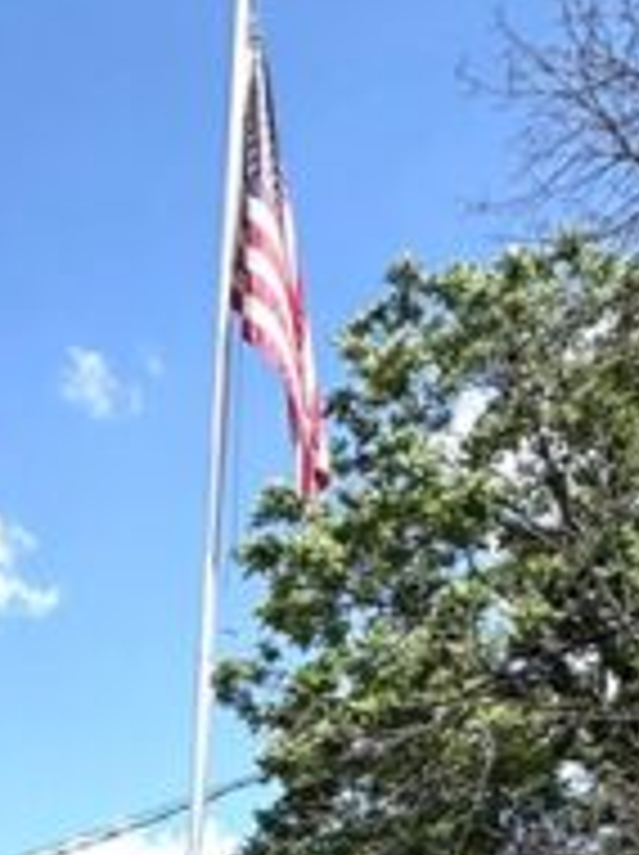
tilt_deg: +6.9
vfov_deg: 26.3
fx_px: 1455
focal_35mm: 59
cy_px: 1192
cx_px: 22
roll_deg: -1.2
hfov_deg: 23.8
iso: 50
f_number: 2.2
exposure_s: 1/1420
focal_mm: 2.22
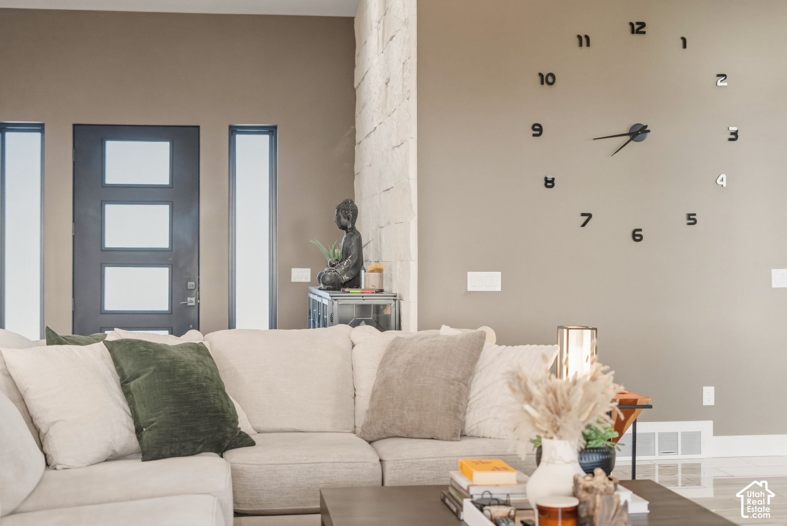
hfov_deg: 39.6
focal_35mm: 50
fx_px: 1094
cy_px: 263
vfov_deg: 27.0
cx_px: 394
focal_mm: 50
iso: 1250
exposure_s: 1/160
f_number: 2.8
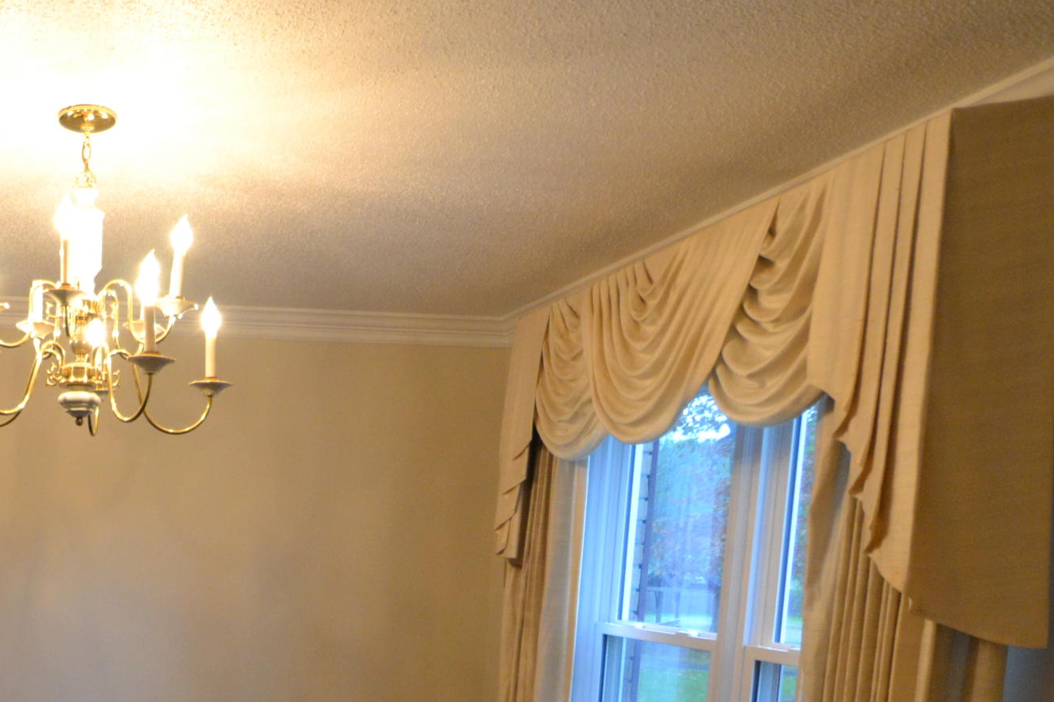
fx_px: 995
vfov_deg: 36.3
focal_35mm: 34
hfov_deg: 50.3
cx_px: 128
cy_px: 639
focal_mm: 10
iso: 1100
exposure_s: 1/60
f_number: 3.5
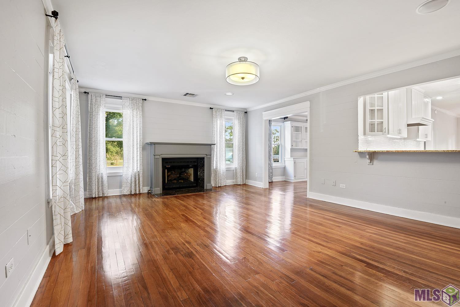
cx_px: 230
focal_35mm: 16
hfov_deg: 96.7
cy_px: 154
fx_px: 204
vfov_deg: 73.7
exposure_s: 2.5
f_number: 14
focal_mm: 16
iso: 200
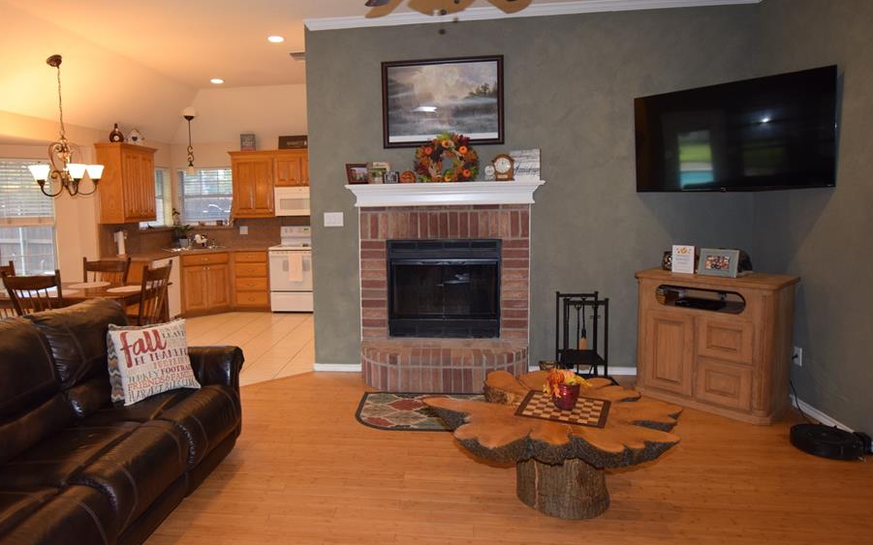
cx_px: 380
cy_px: 252
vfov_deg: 53.8
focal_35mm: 23
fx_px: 537
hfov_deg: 77.8
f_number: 4.5
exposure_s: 1/80
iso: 800
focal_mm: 13
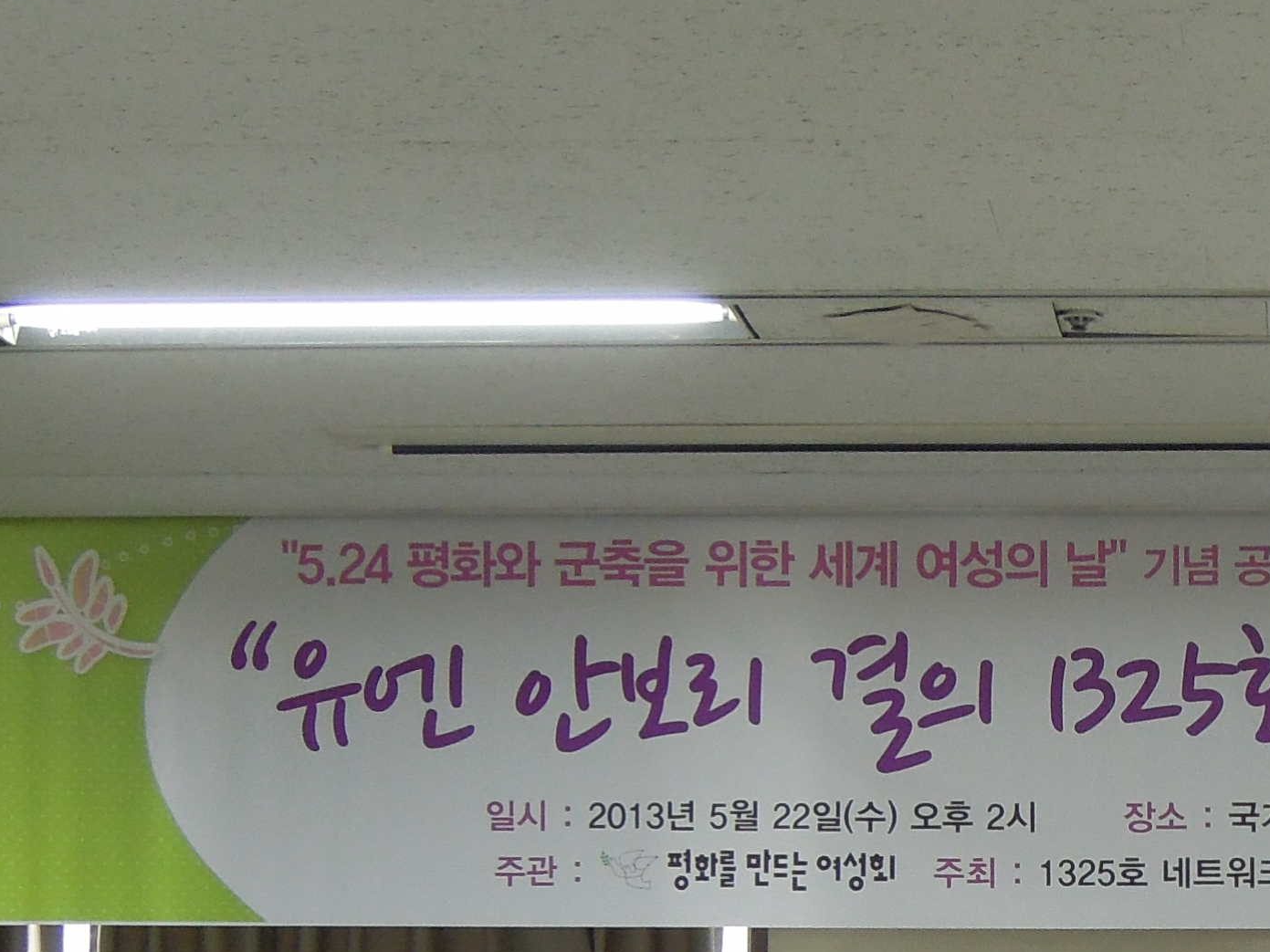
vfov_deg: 12.7
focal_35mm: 115
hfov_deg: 17.0
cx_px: 1064
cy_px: 931
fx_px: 4219
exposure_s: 1/50
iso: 220
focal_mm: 7.2
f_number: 3.3
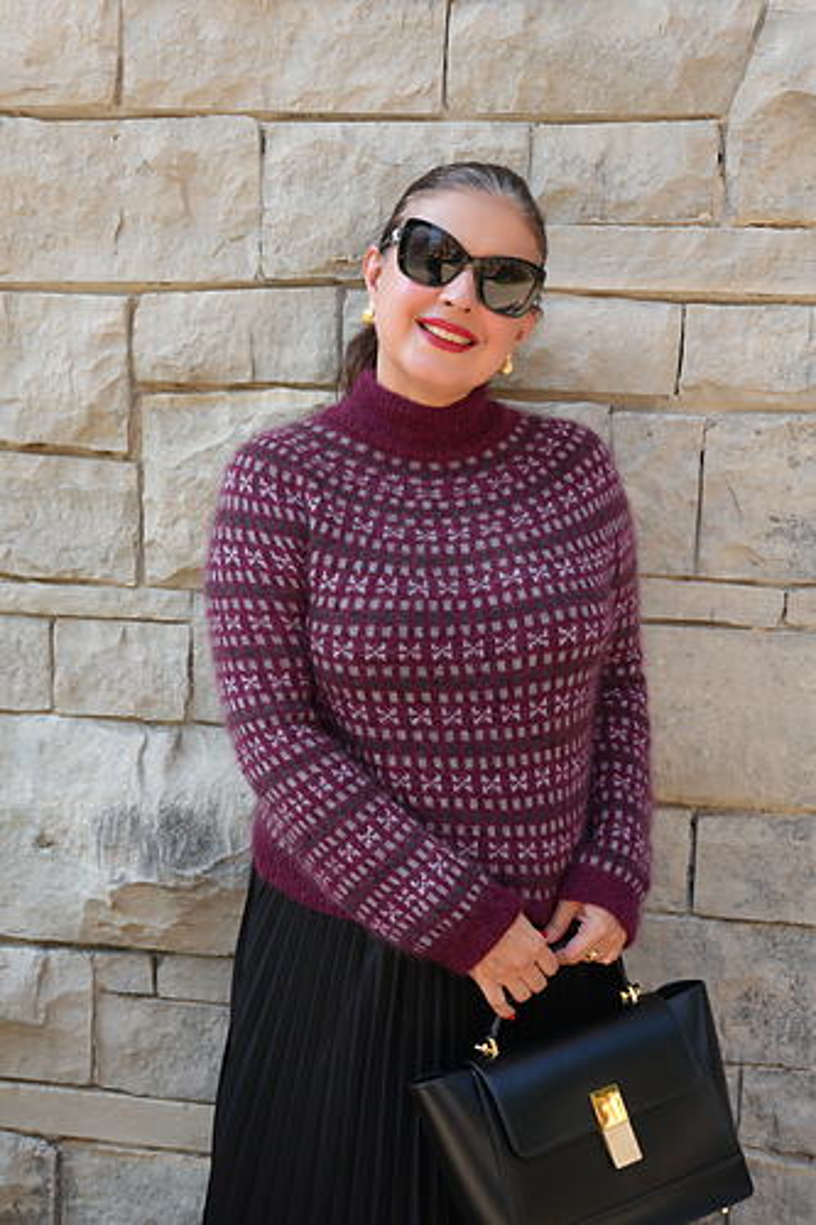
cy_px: 612
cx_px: 408
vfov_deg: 46.4
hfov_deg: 31.9
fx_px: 1429
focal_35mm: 42
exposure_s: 1/160
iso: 200
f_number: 4.5
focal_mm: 28
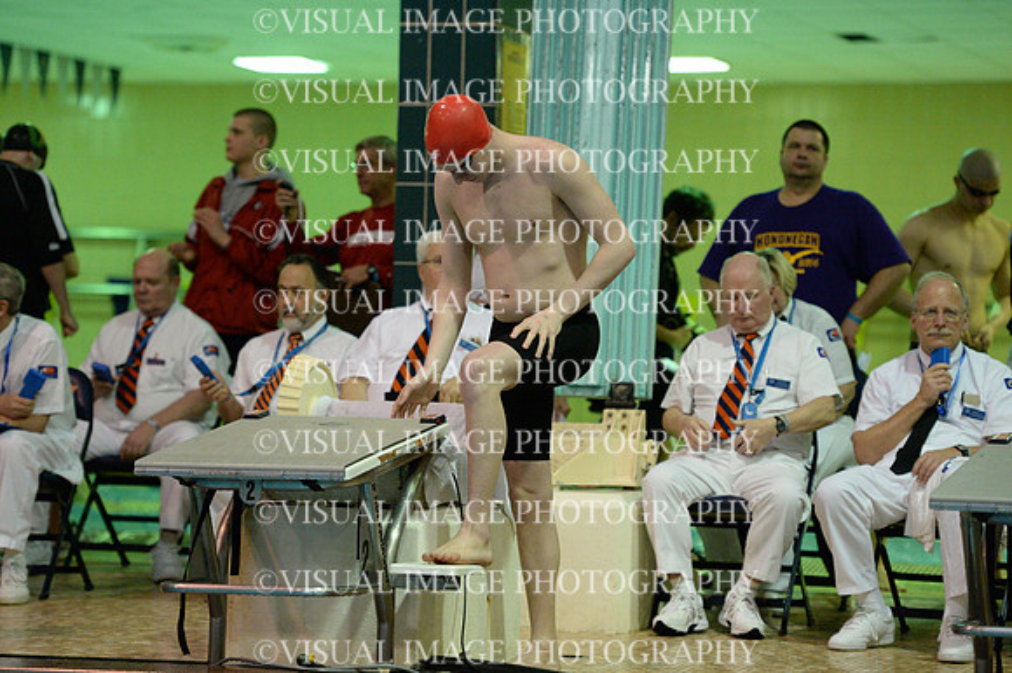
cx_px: 506
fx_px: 3793
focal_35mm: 135
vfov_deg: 10.1
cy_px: 336
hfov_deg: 15.2
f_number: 2.8
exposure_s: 1/500
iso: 8000
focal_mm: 135
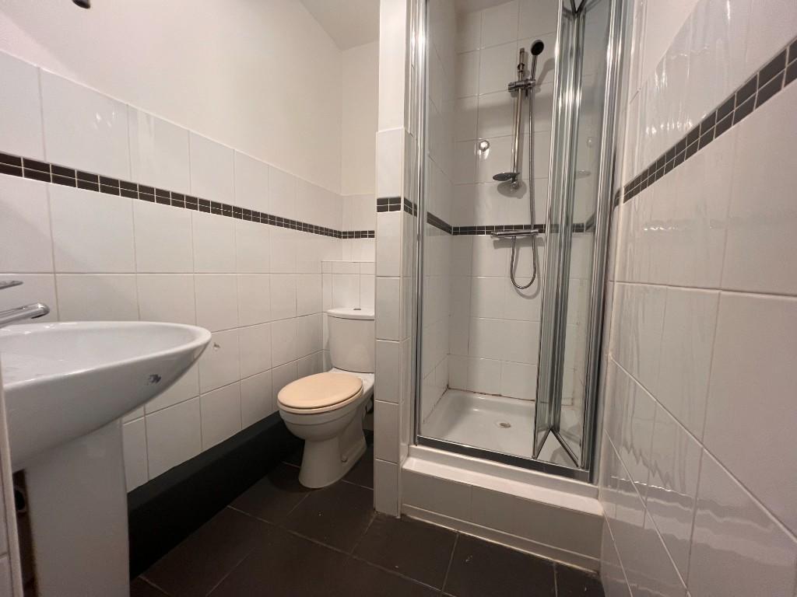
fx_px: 299
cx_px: 398
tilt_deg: -4.5
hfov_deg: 106.2
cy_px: 298
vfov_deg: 89.9
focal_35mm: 13
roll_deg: -0.7
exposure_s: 1/100
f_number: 1.8
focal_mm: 1.57
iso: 200
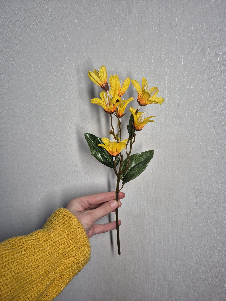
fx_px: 200
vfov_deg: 73.9
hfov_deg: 58.9
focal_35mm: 23
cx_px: 113
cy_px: 150
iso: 80
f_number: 1.8
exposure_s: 1/180
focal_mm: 5.4
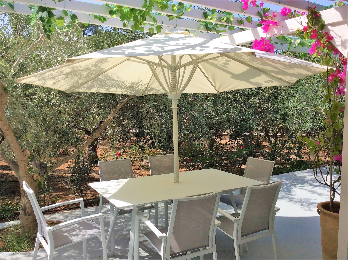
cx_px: 174
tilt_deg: -6.3
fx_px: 321
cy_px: 130
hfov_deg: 56.9
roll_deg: -0.3
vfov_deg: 44.1
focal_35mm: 32
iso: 32
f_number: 2.4
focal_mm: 3.3
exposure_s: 1/1244
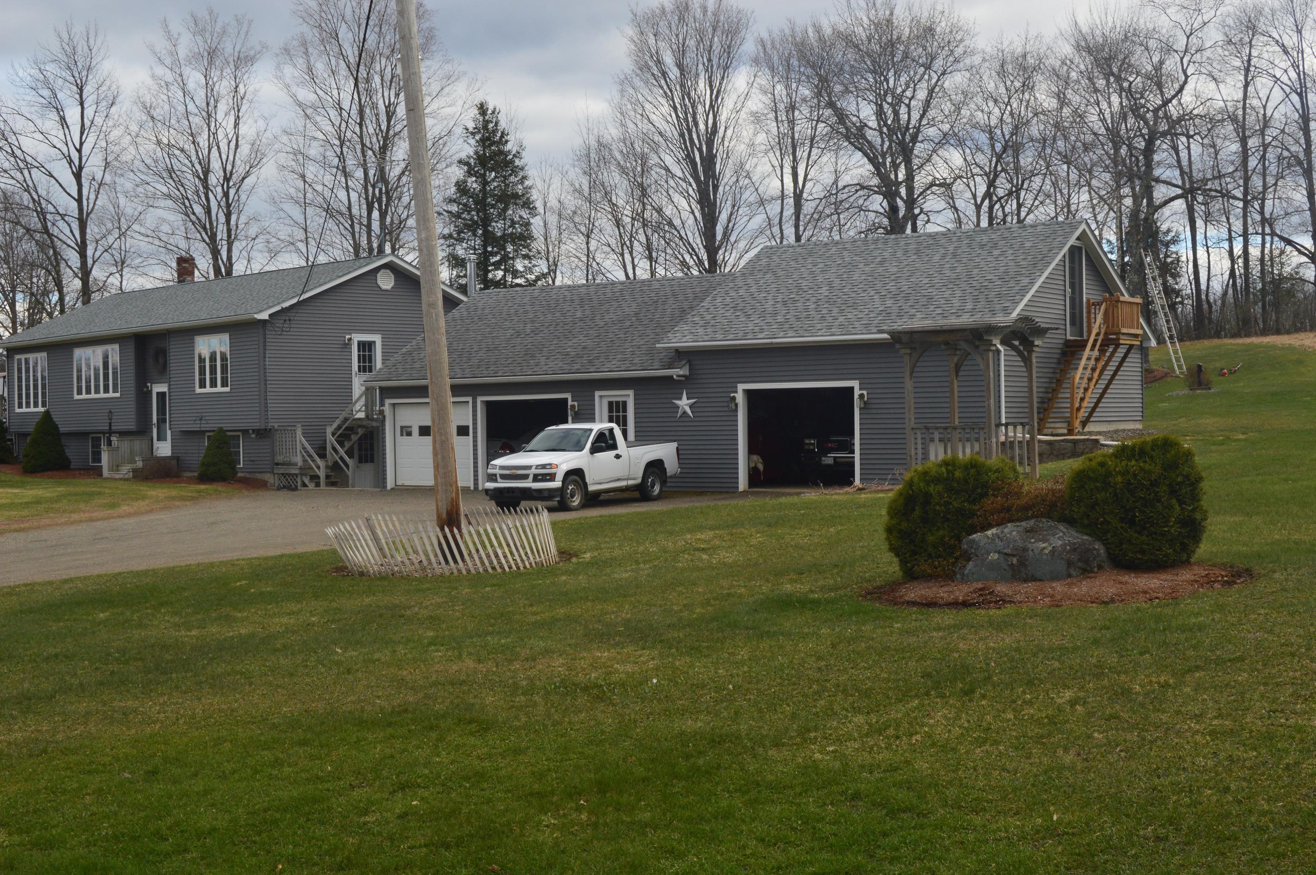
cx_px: 658
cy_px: 438
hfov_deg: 43.6
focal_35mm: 45
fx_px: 1643
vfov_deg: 29.8
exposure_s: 1/250
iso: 400
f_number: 10
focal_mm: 30
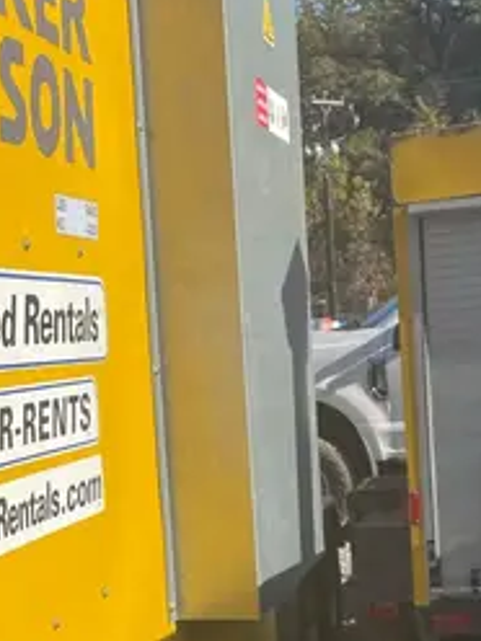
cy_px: 495
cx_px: -101
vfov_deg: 25.0
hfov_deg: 18.1
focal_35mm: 77
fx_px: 1427
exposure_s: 1/3861
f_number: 1.6
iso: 32
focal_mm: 4.2
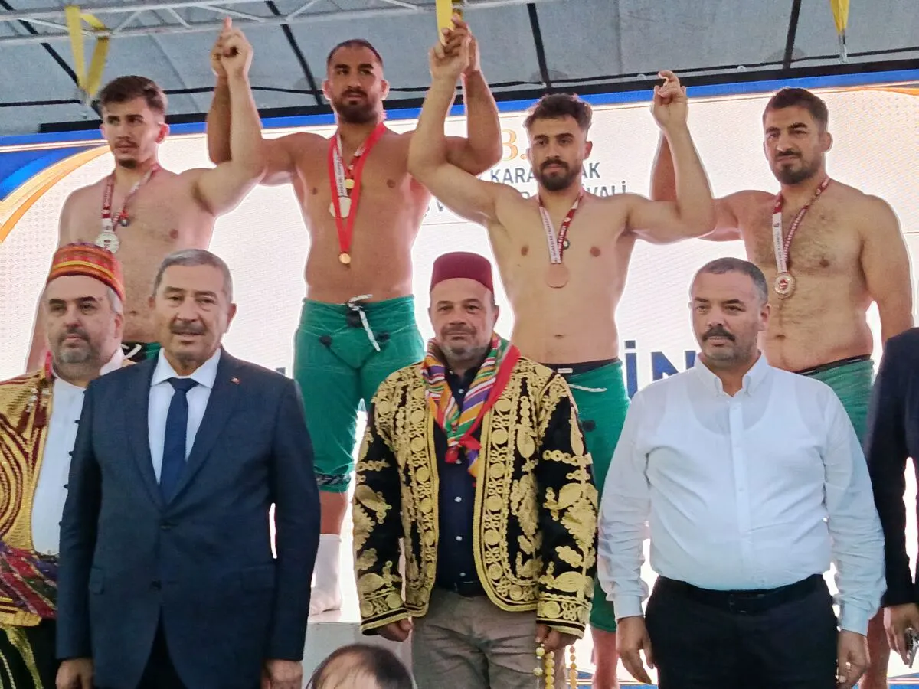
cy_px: 344
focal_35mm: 47
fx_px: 1248
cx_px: 460
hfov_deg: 40.4
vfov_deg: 30.9
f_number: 1.7
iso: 1339
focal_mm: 5.24
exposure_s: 1/50
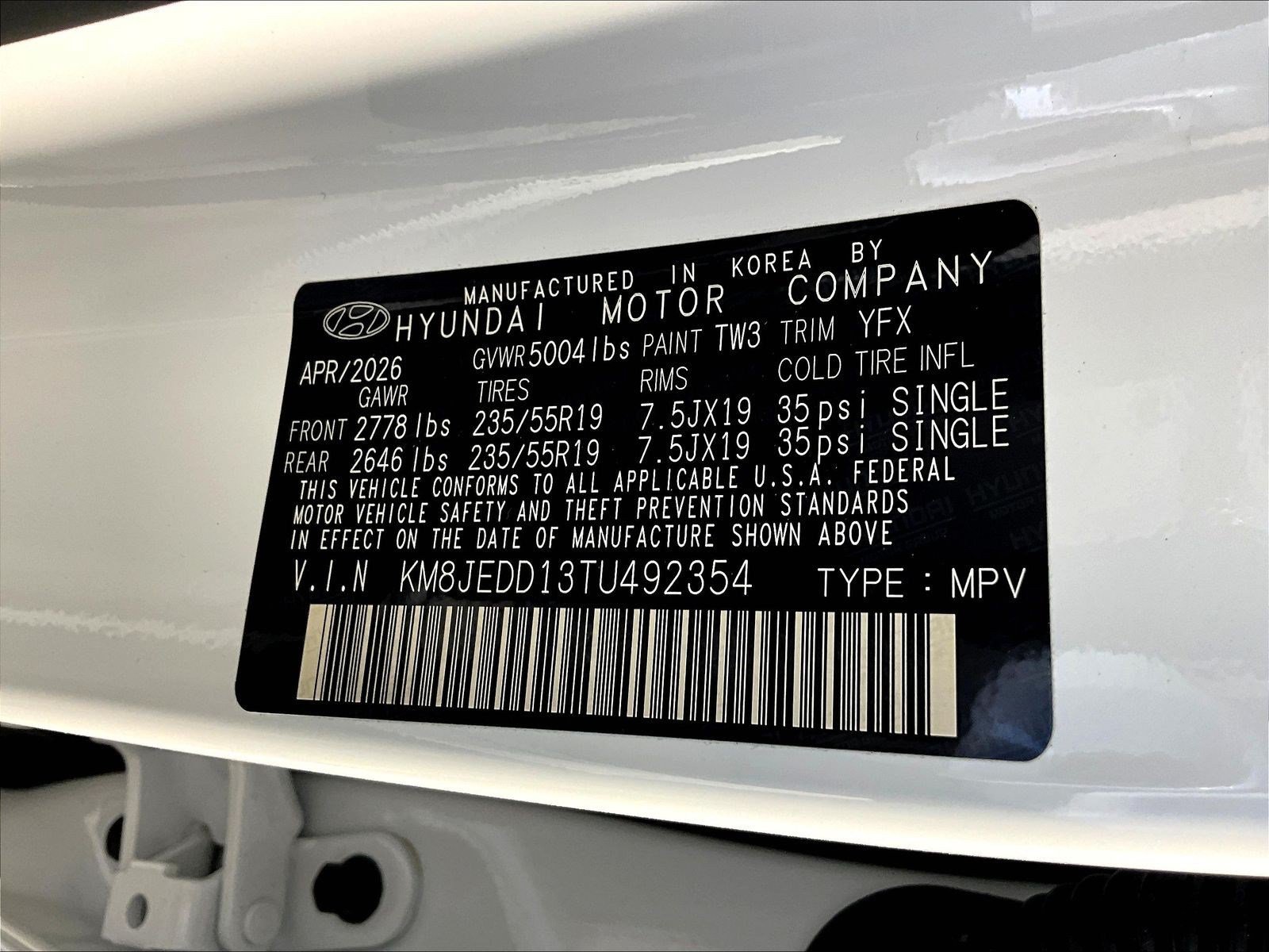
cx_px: 634
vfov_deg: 48.2
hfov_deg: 61.7
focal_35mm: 29
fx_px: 1063
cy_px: 476
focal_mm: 3
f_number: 1.8
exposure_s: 1/60
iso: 64
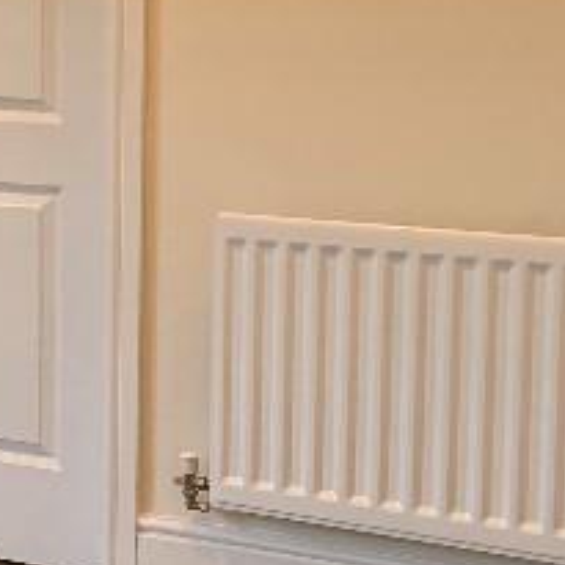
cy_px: 182
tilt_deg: -5.1
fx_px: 2124
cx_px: -791
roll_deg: +1.7
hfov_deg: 12.1
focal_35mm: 115
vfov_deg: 15.1
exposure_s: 1/100
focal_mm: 4.25
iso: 64
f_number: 1.8
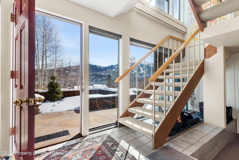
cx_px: 120
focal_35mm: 17
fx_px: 113
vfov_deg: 70.5
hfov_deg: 93.3
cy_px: 80
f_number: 7.1
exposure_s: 1/200
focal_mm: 17
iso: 320
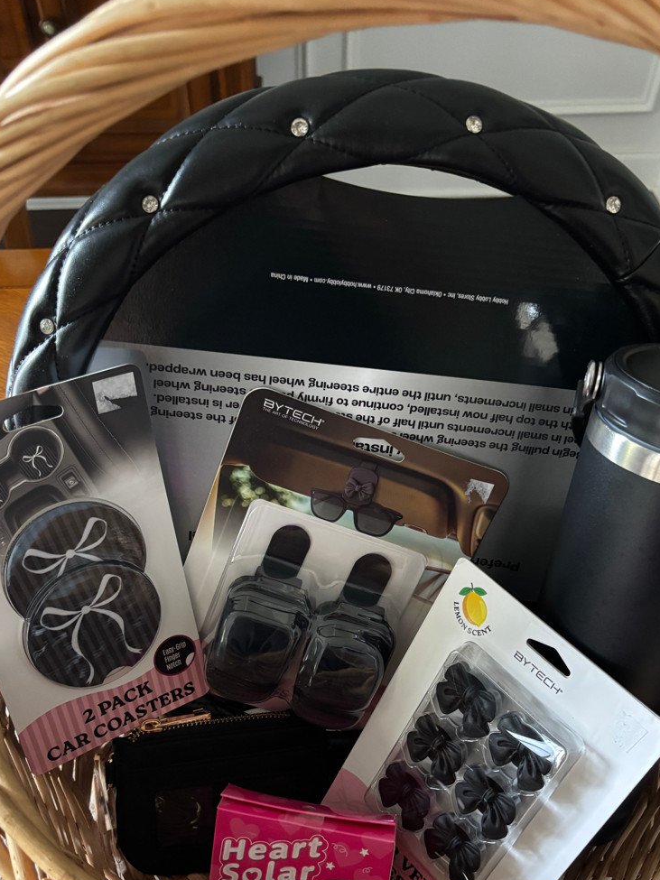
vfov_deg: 56.5
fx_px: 814
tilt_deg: -50.1
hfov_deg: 44.2
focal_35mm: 32
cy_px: 521
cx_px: 331
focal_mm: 5.96
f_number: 1.6
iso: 640
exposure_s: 1/32
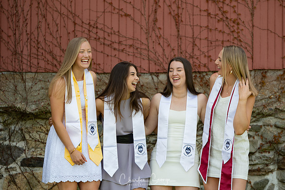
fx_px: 1603
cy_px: 95
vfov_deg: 6.8
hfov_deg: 10.2
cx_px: 142
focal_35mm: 202
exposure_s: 1/250
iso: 100
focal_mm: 135
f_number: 2.8
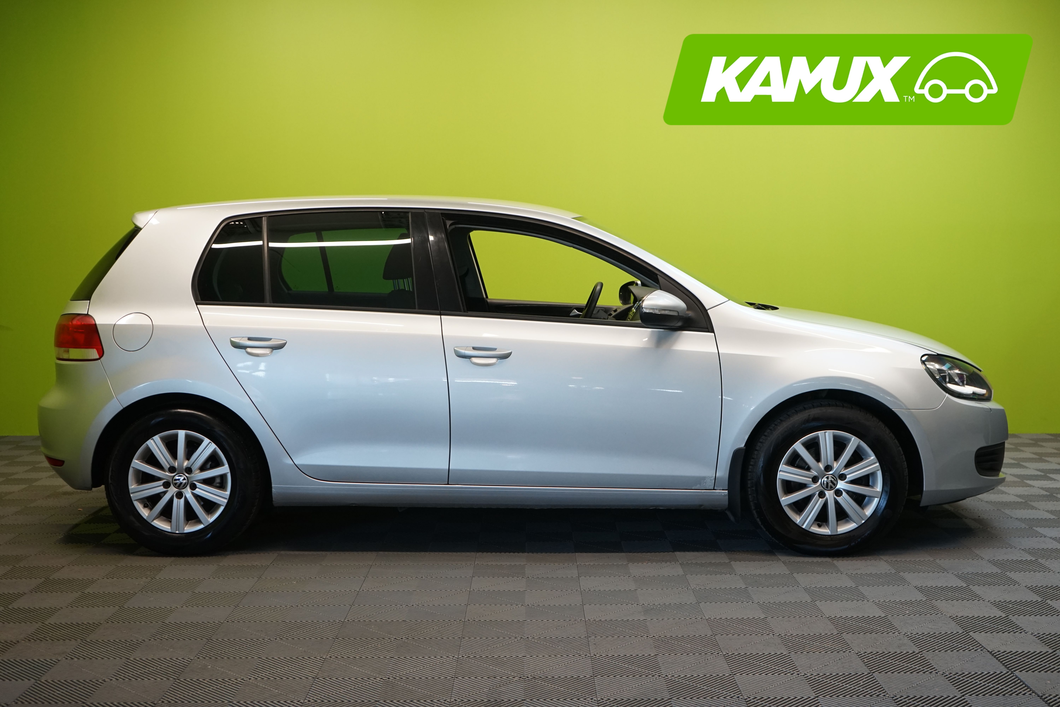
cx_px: 530
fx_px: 1266
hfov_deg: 45.4
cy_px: 354
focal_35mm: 43
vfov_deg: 31.2
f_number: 5.6
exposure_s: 1/40
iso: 1250
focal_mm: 43
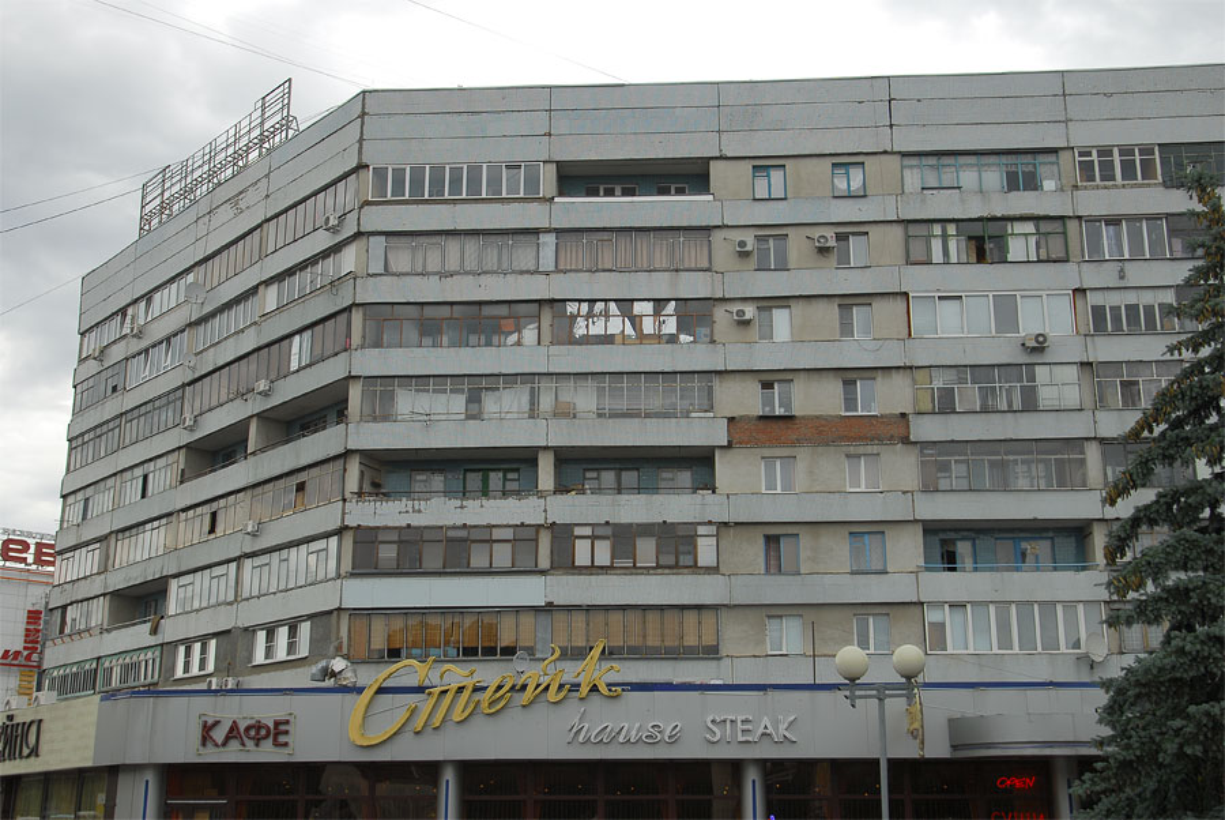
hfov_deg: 46.4
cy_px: 410
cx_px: 612
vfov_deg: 32.0
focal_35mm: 42
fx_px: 1431
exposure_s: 1/125
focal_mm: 28
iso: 100
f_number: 5.6
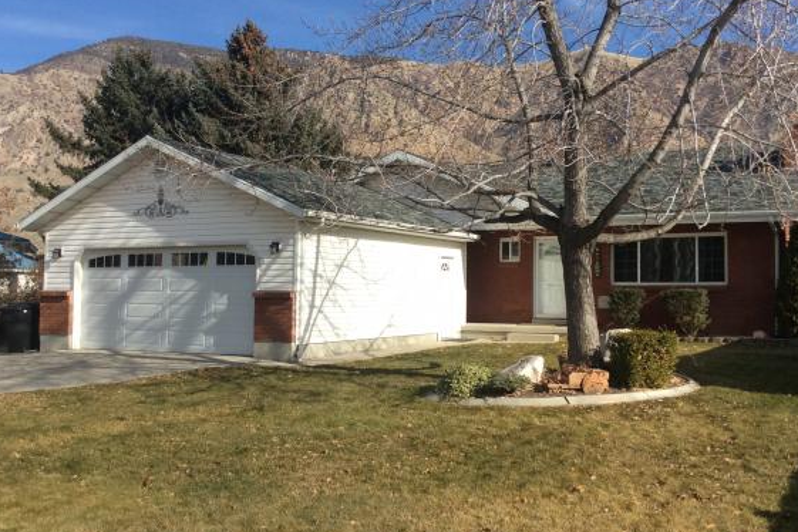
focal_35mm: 38
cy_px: 256
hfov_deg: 50.6
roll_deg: -0.1
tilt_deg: +1.5
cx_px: 448
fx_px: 842
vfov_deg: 35.0
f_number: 2.4
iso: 32
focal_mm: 3.3
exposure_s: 1/1217
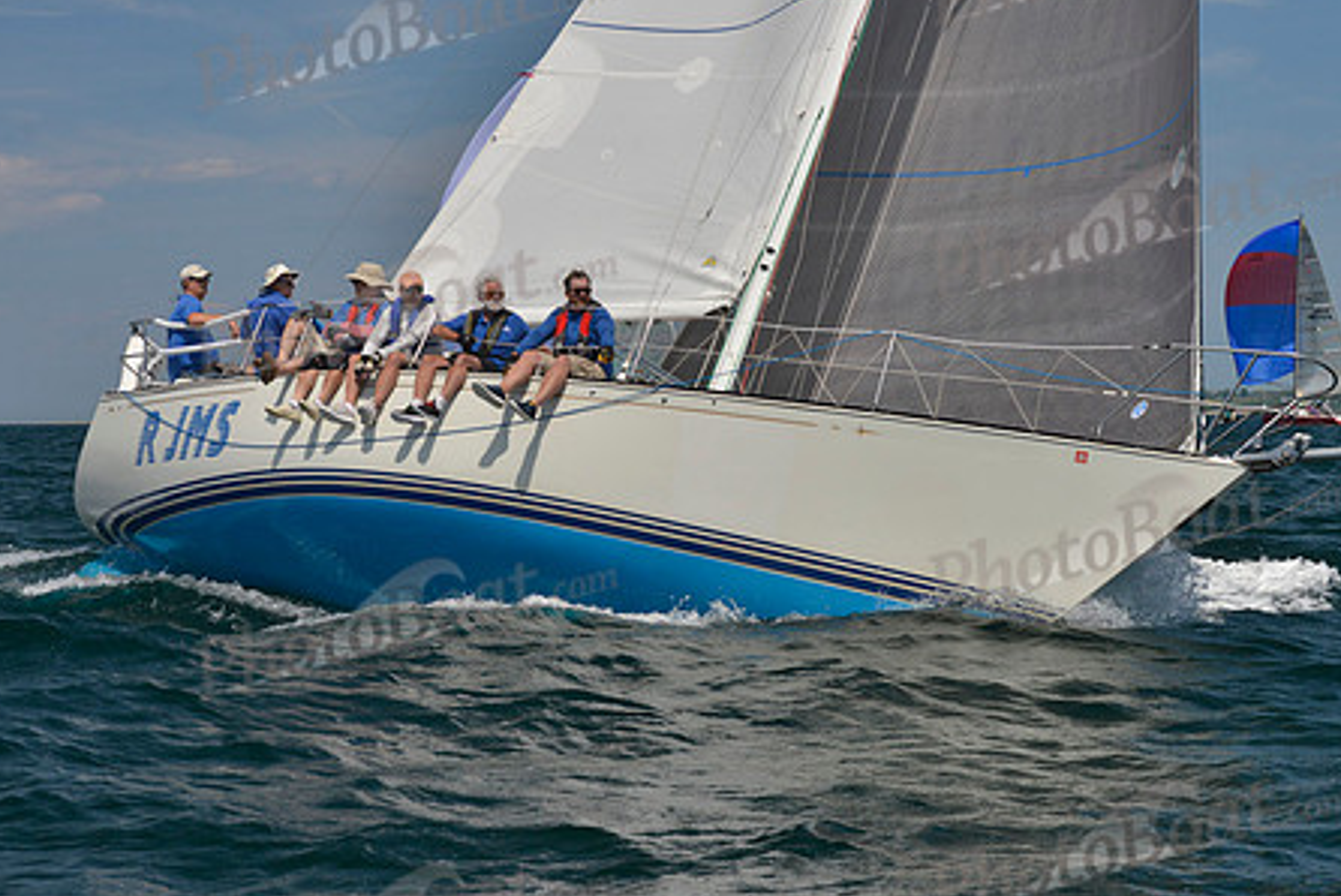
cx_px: 776
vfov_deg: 15.0
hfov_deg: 22.3
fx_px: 3392
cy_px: 422
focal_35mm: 91
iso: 400
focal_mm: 70
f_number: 9
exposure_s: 1/800
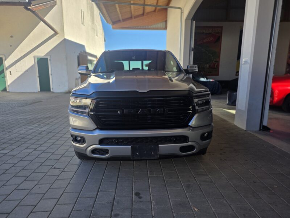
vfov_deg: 58.9
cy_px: 109
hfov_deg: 73.9
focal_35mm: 23
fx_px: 193
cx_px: 145
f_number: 1.7
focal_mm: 6.25
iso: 80
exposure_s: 1/2308
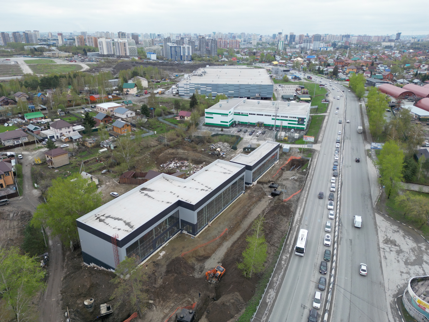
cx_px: 214
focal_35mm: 24
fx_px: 297
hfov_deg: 71.6
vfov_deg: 56.8
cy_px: 161
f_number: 1.7
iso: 200
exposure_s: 1/1250
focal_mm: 6.72
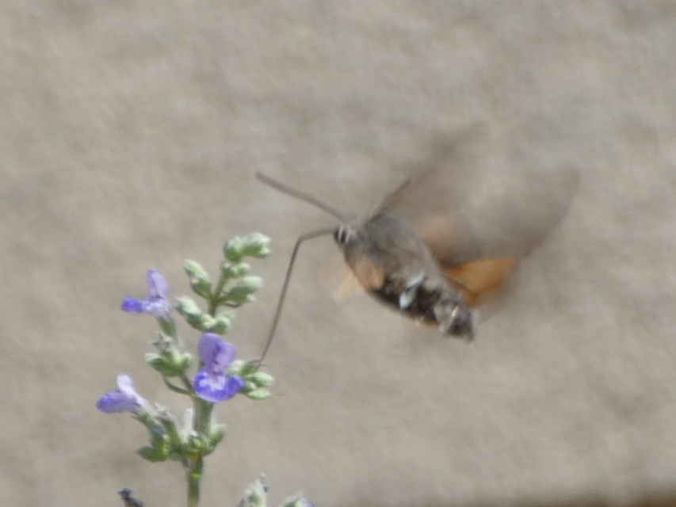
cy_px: 254
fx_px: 3301
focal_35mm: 169
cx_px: 338
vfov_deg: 8.8
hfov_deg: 11.7
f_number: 5.5
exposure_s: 1/160
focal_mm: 30.2
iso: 80
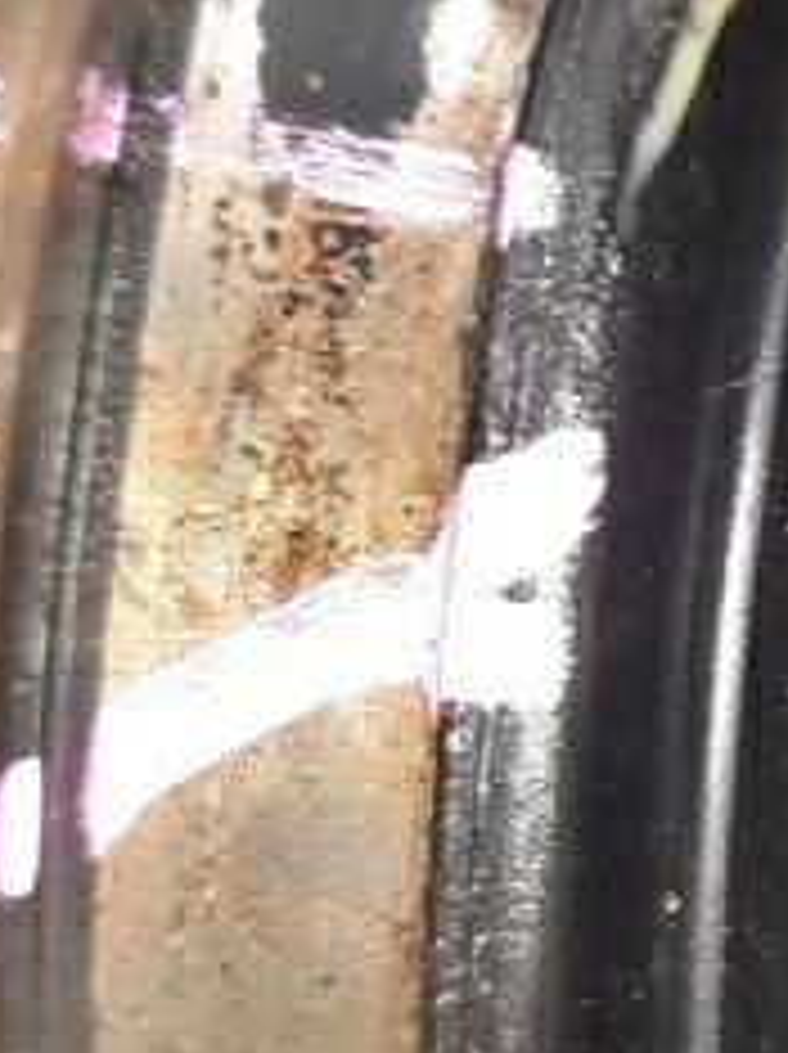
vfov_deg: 12.8
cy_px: 549
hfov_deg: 9.3
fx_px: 4683
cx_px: 1193
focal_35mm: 154
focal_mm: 4.6
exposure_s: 1/33
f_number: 2
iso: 298
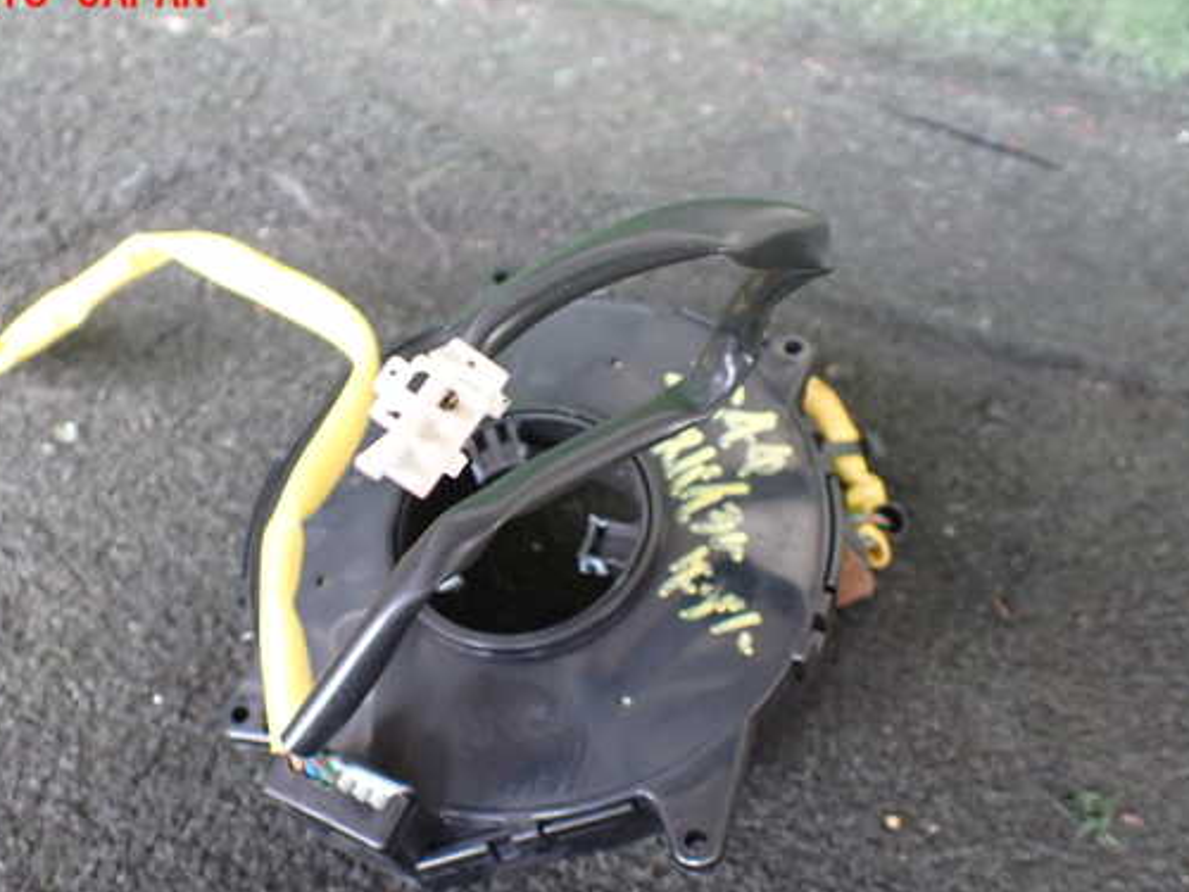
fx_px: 1237
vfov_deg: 39.6
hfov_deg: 51.1
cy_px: 497
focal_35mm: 36
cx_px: 487
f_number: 2.3
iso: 800
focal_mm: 5.4
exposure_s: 1/50
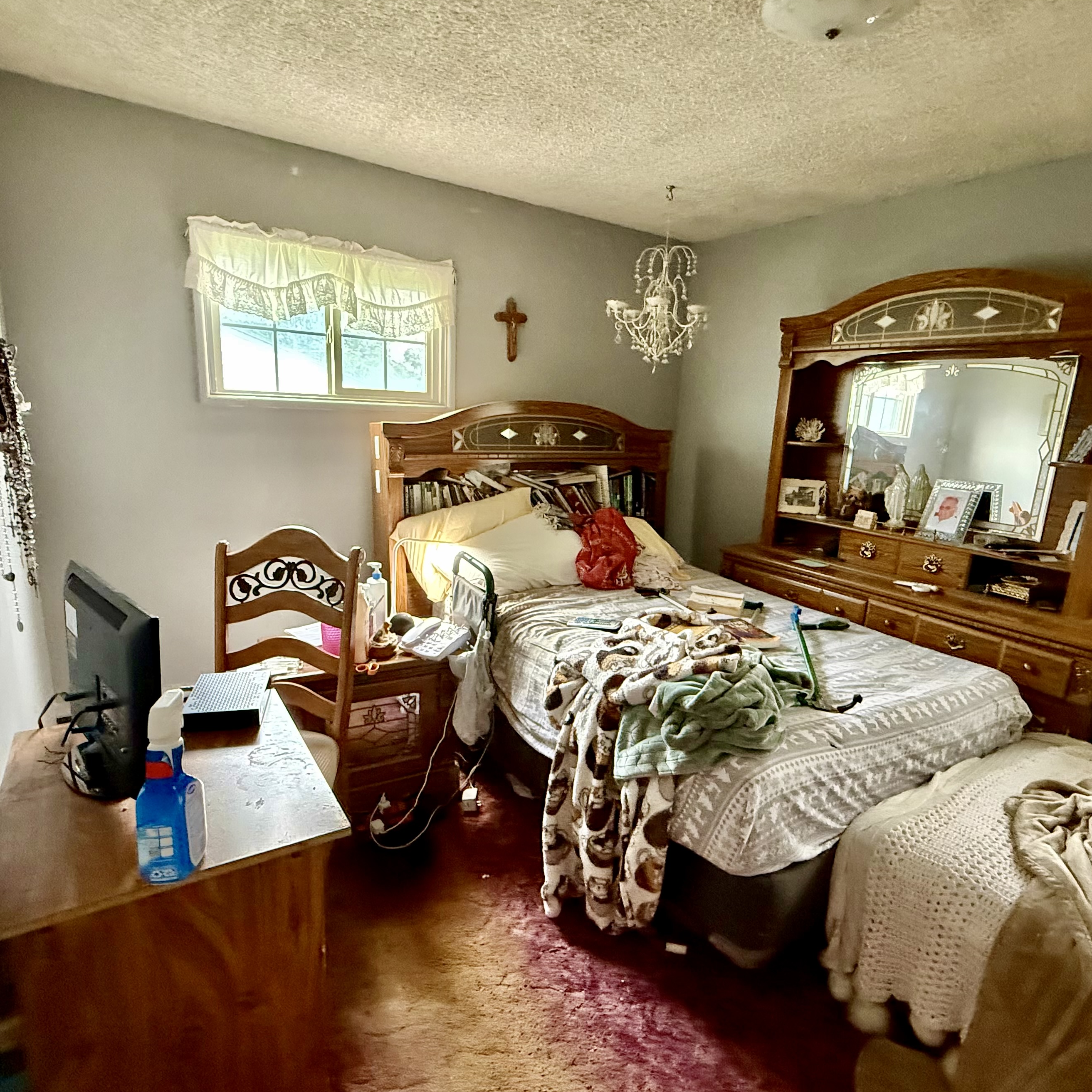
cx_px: 571
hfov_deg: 77.6
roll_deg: -2.6
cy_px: 563
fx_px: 678
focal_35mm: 19
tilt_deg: -11.2
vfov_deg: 77.7
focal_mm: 2.22
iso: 1000
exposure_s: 1/60
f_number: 2.2
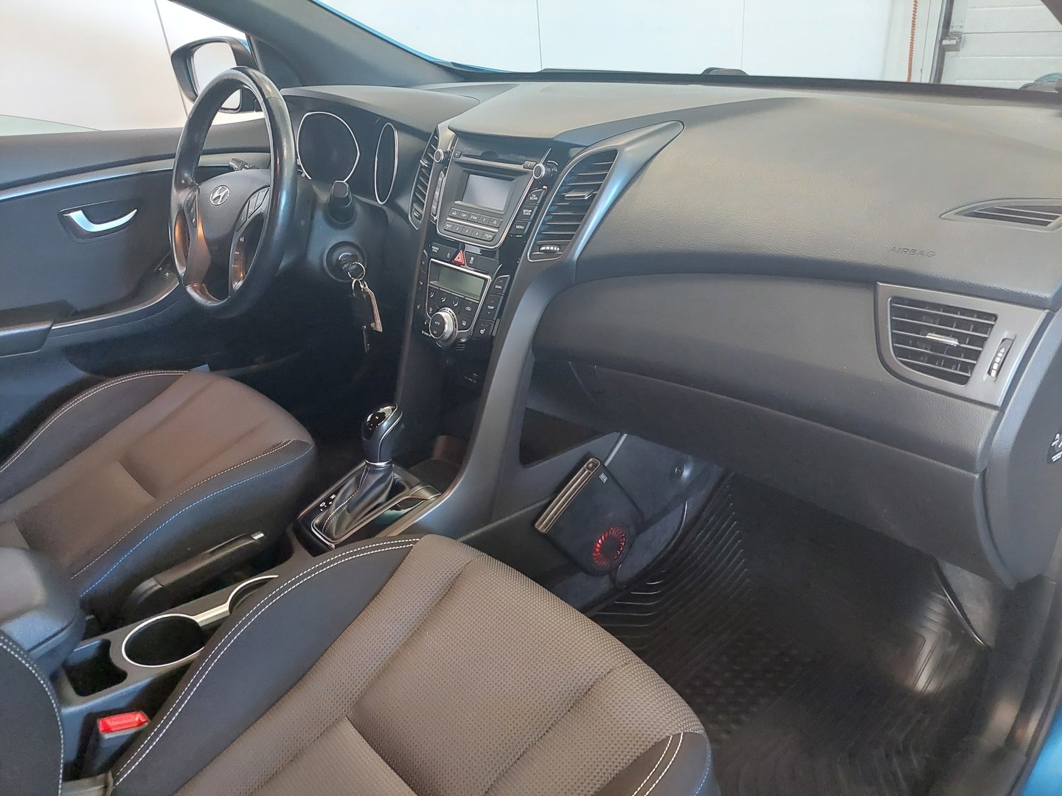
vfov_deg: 54.9
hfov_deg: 69.4
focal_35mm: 25
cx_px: 531
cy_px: 398
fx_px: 767
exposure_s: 1/25
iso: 800
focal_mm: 5.23
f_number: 1.8
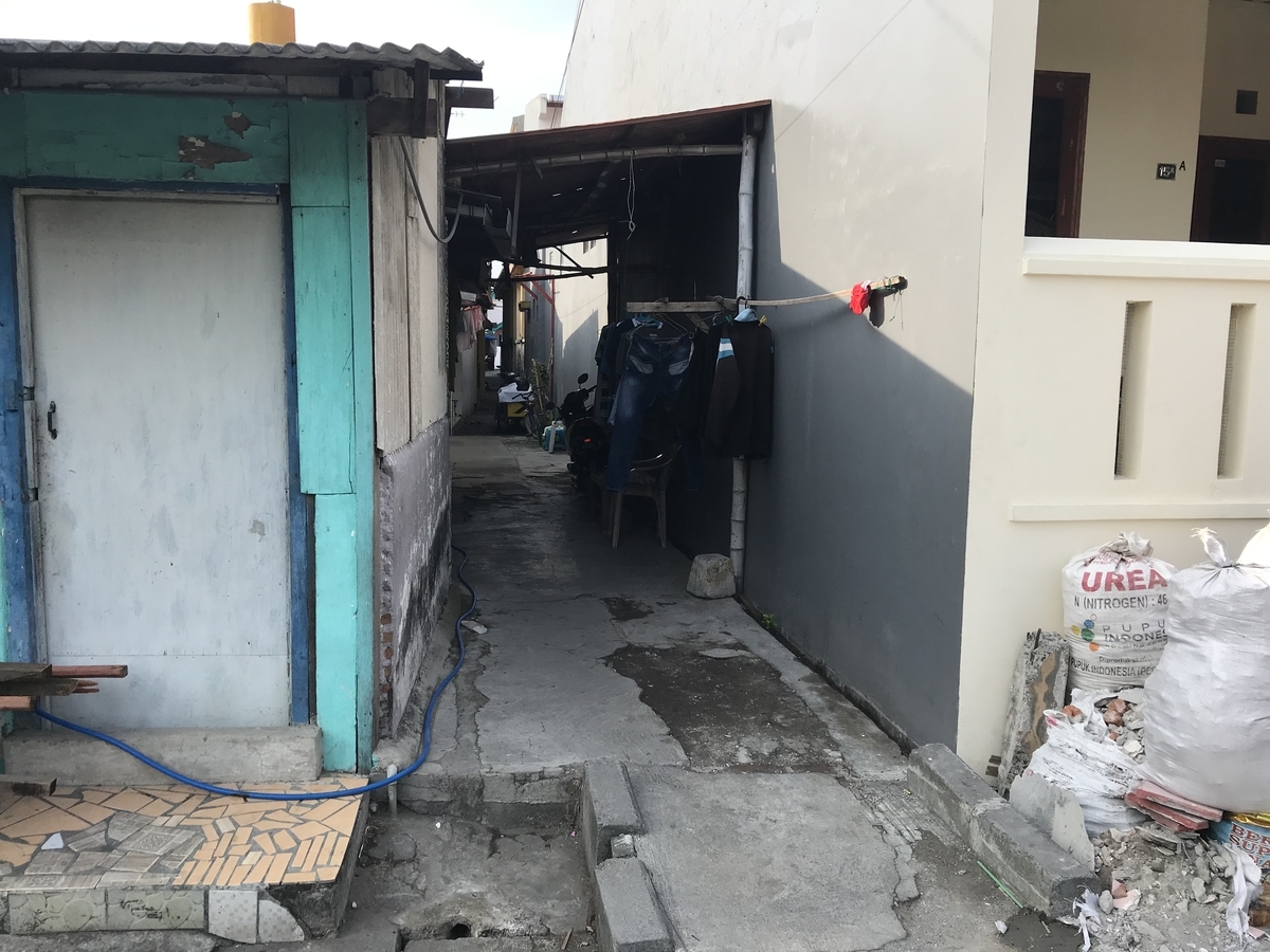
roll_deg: -0.6
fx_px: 1027
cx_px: 635
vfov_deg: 49.7
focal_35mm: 28
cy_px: 476
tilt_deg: -5.8
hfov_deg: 63.4
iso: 20
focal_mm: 3.99
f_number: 1.8
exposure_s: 1/939
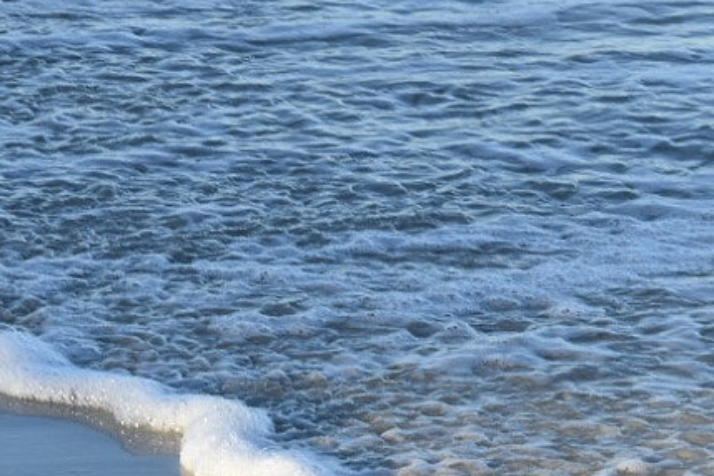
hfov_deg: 6.6
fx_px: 6106
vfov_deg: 4.4
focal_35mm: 308
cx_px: -439
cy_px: -121
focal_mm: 55
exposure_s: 1/250
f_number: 8
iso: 200
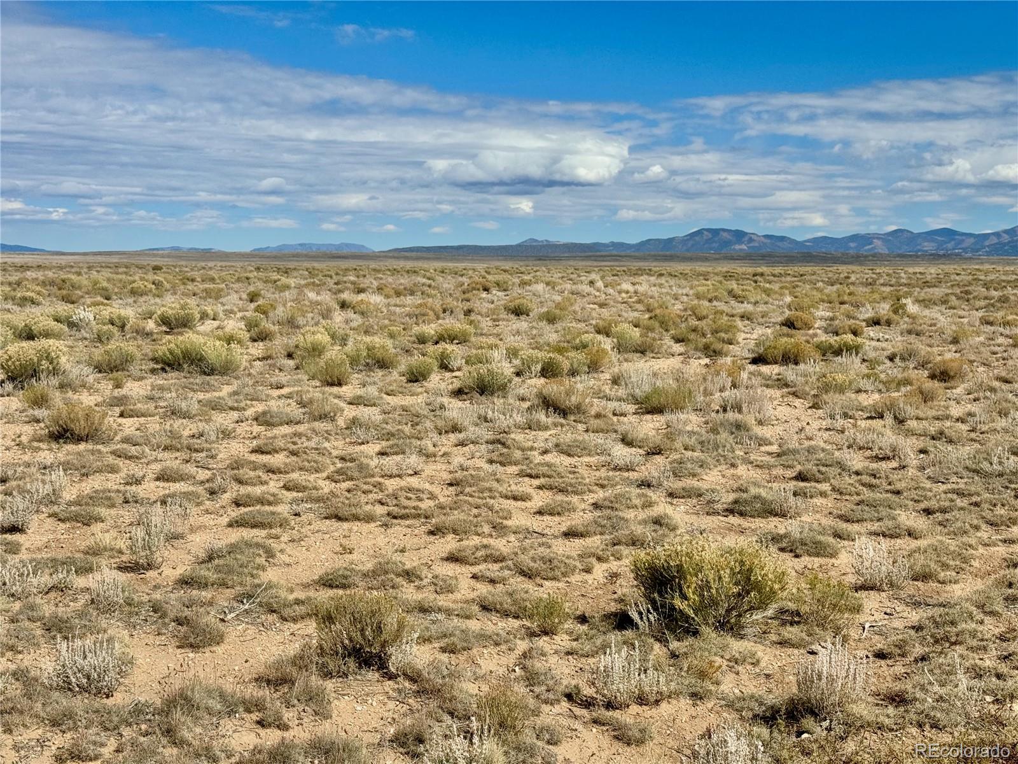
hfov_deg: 39.7
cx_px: 509
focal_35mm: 48
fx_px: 1412
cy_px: 382
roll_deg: -1.3
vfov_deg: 30.3
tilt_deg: -5.5
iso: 80
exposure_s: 1/10526
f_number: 1.78
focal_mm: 6.76
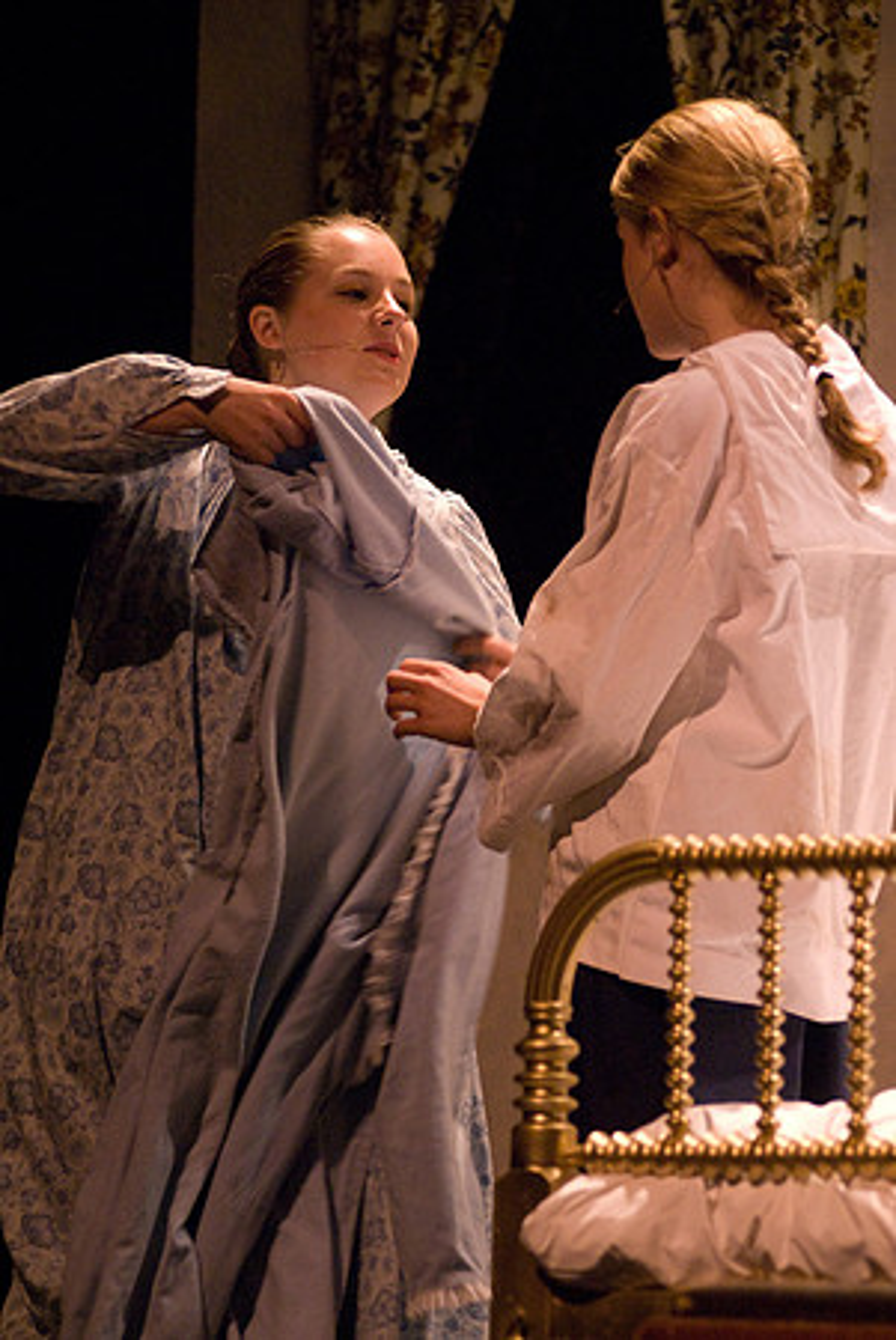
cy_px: 670
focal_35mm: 202
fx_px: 7542
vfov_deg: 10.1
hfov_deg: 6.8
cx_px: 448
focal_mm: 135
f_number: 2.8
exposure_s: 1/125
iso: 1600
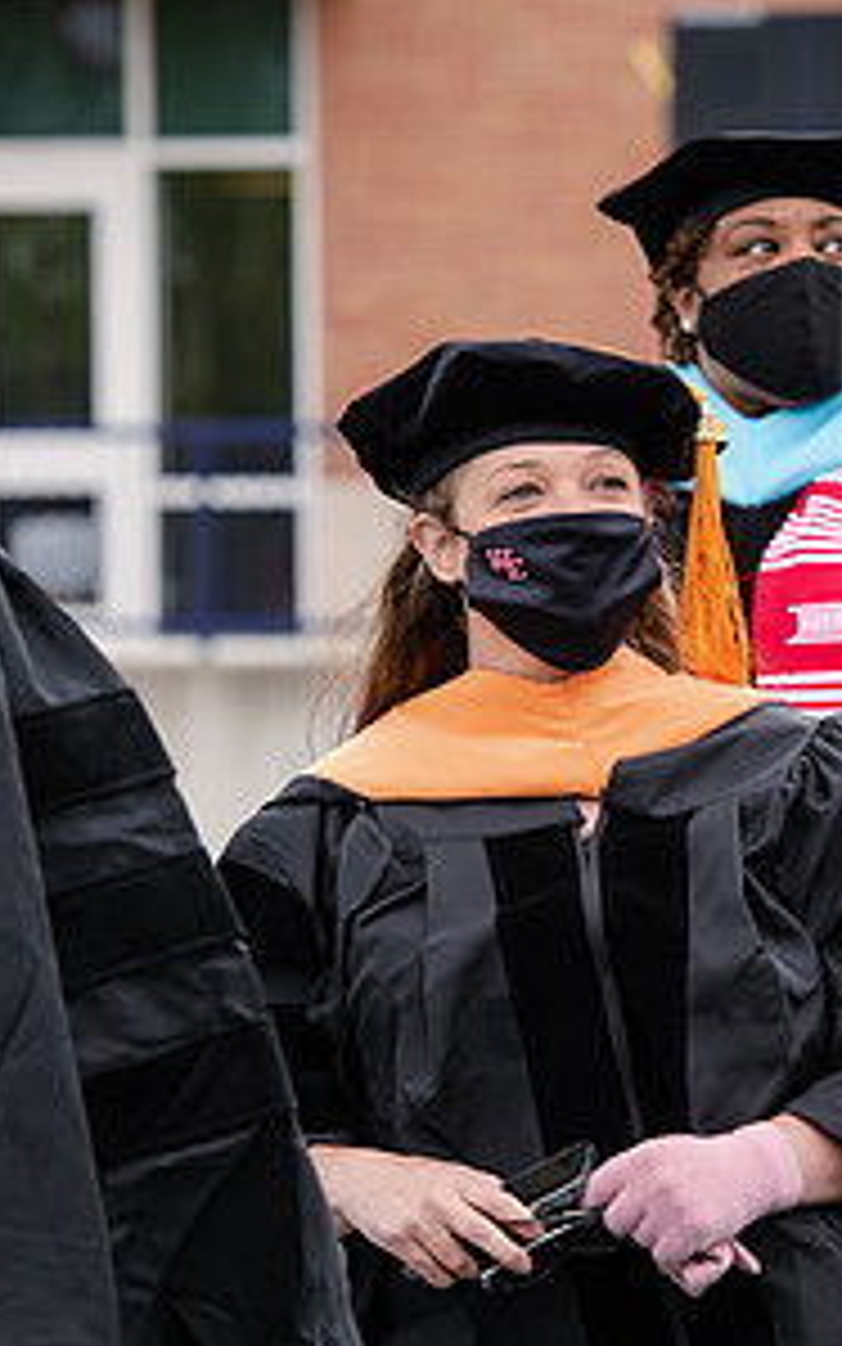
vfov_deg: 7.6
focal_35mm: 277
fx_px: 10165
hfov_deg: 4.7
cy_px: 754
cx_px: 707
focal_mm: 140
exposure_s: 1/640
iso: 500
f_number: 5.6
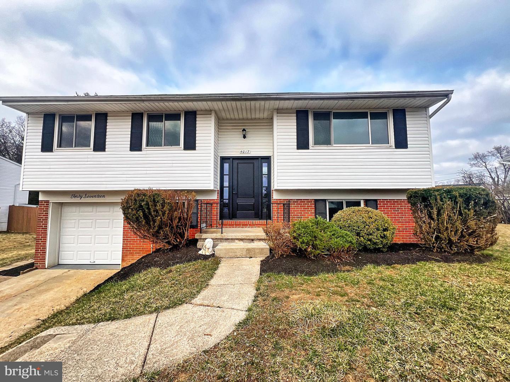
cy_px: 191
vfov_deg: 89.9
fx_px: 192
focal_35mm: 13
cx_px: 255
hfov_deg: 106.2
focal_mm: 1.6
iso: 32
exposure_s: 1/518
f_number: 1.8
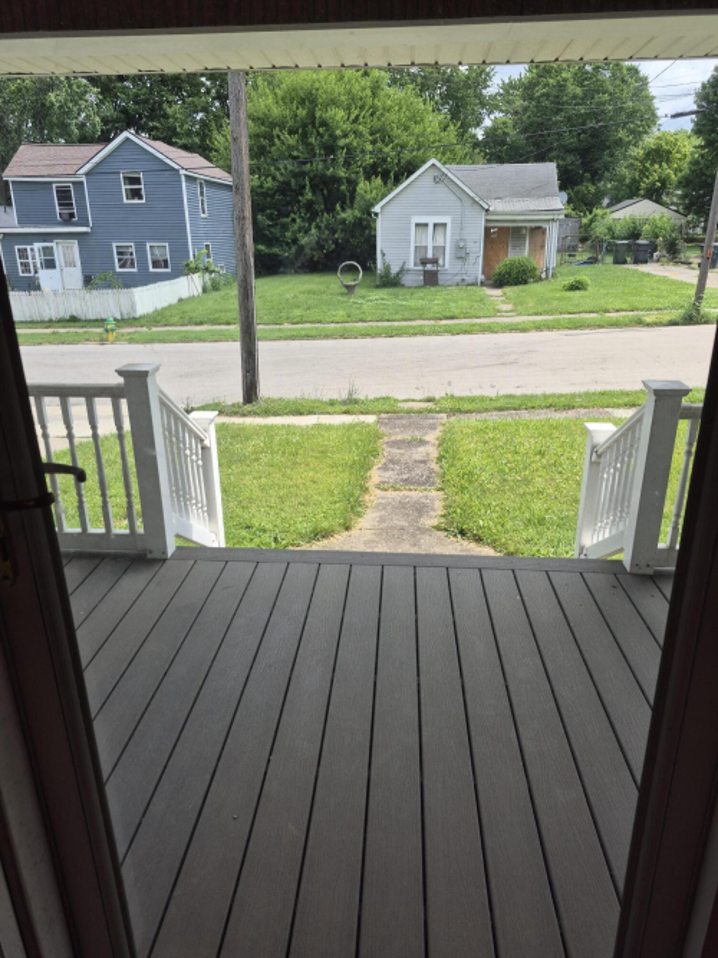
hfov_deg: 58.9
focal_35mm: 23
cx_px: 359
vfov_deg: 73.9
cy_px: 479
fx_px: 636
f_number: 1.8
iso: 25
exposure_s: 1/848
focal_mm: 5.4
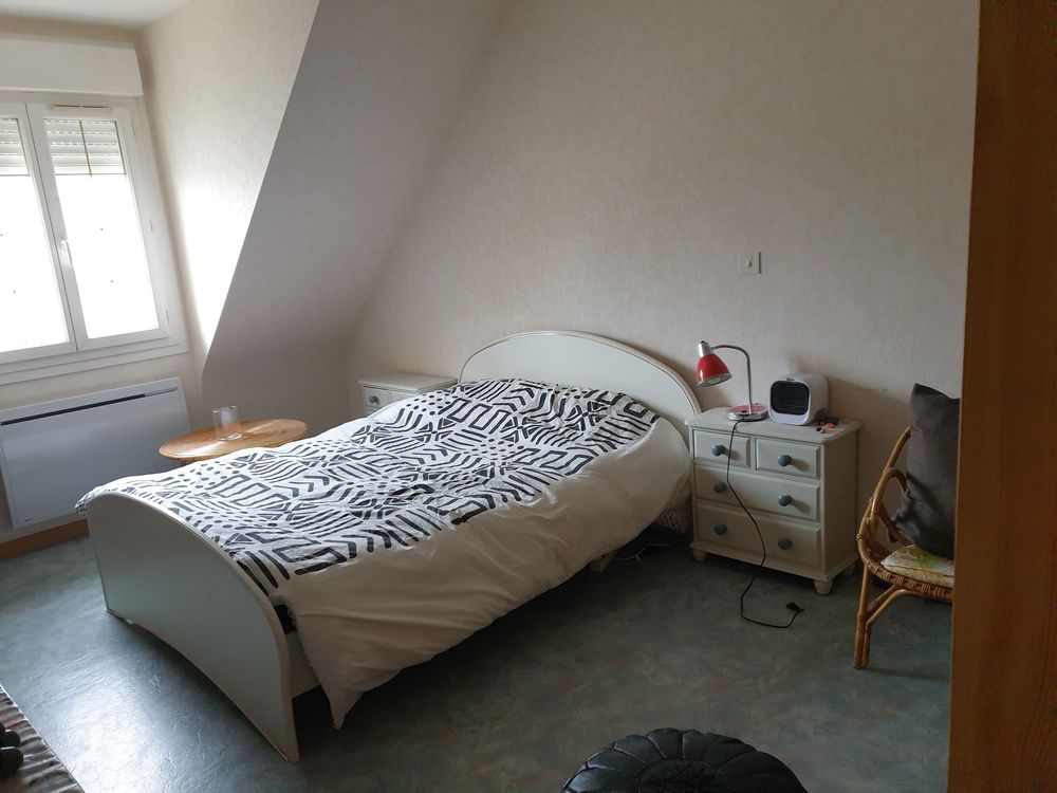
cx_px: 528
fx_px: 794
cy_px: 396
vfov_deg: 53.1
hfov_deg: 67.3
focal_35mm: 26
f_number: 1.5
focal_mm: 4.3
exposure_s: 1/44
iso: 250
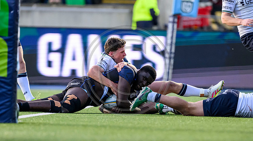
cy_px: 131
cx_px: 130
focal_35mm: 709
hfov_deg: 3.1
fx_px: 4743
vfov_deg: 1.7
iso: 4000
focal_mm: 400
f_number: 3.5
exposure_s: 1/1600
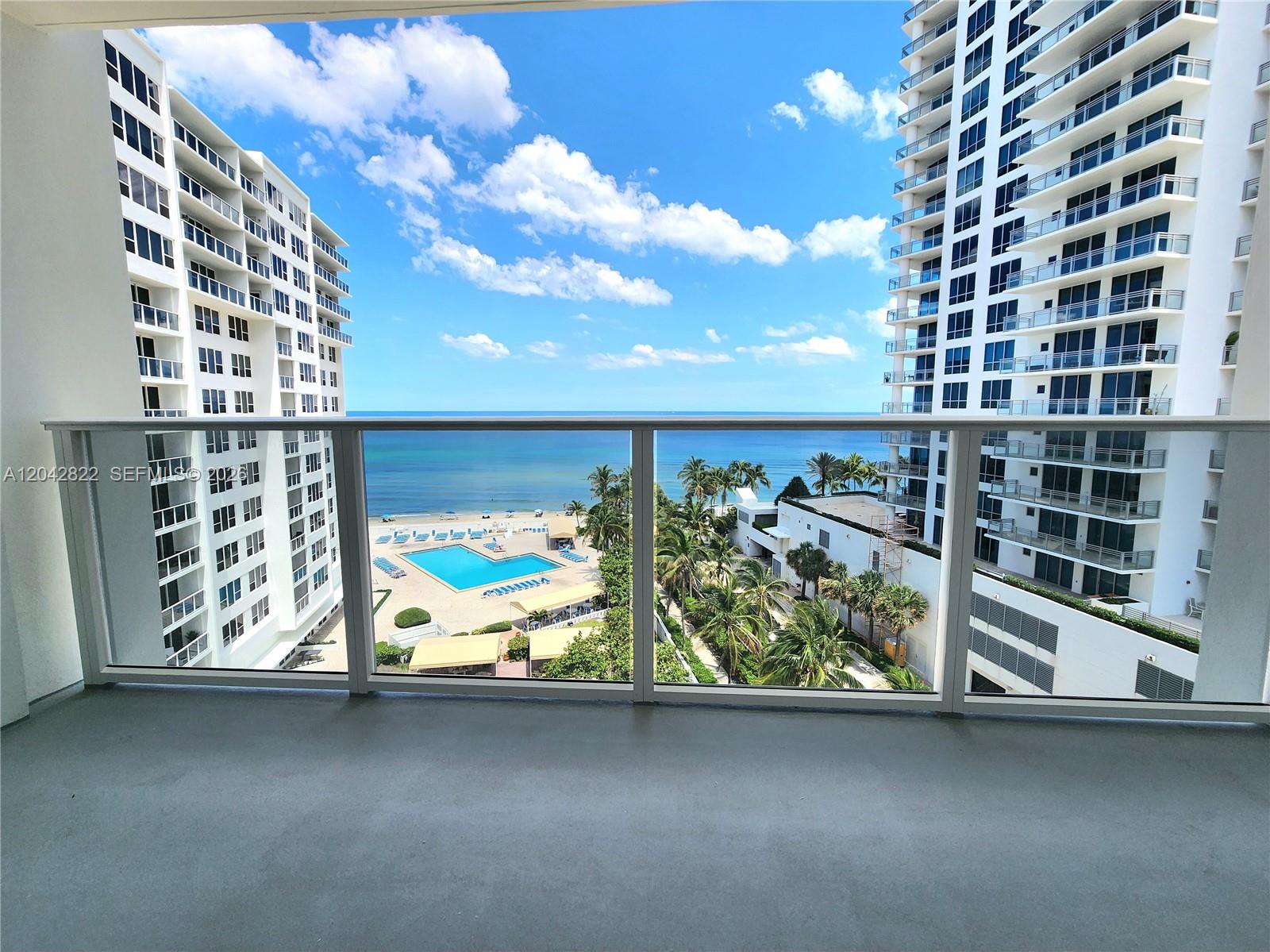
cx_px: 635
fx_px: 477
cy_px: 476
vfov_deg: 89.9
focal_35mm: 13
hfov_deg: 106.2
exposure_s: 1/1429
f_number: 2.2
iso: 50
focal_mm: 2.2
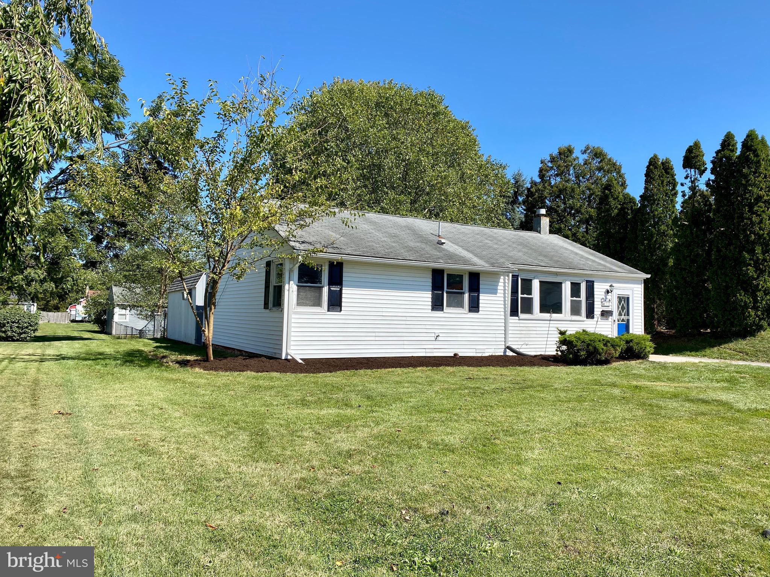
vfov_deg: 53.1
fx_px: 578
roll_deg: -1.1
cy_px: 288
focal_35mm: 26
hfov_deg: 67.3
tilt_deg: +2.6
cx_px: 385
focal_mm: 4.25
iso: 32
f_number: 1.8
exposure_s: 1/2105
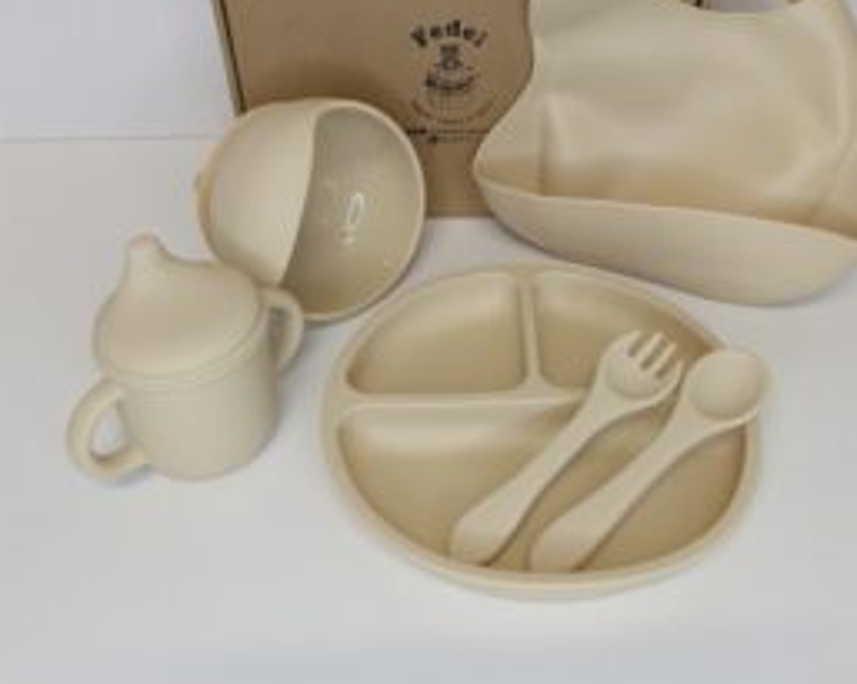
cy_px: 224
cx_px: 457
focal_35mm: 35
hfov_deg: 51.5
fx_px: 887
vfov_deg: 41.6
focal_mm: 5.54
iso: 64
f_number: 1.8
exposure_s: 1/50
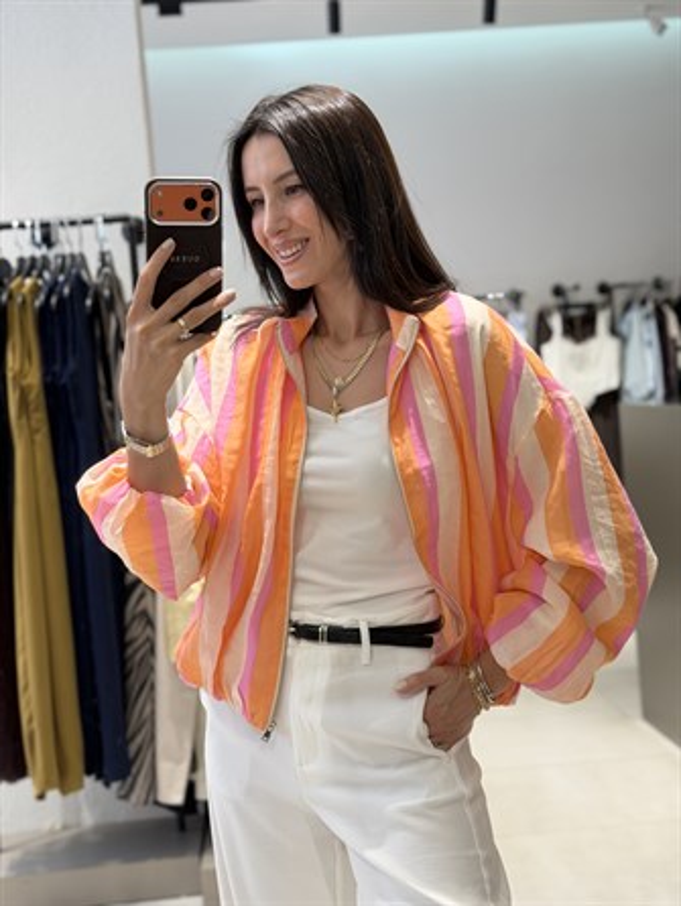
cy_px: 453
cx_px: 340
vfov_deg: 39.6
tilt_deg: -19.4
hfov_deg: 30.3
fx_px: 1258
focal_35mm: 48
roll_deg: +2.8
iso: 64
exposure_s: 1/100
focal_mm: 6.76
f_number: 1.78
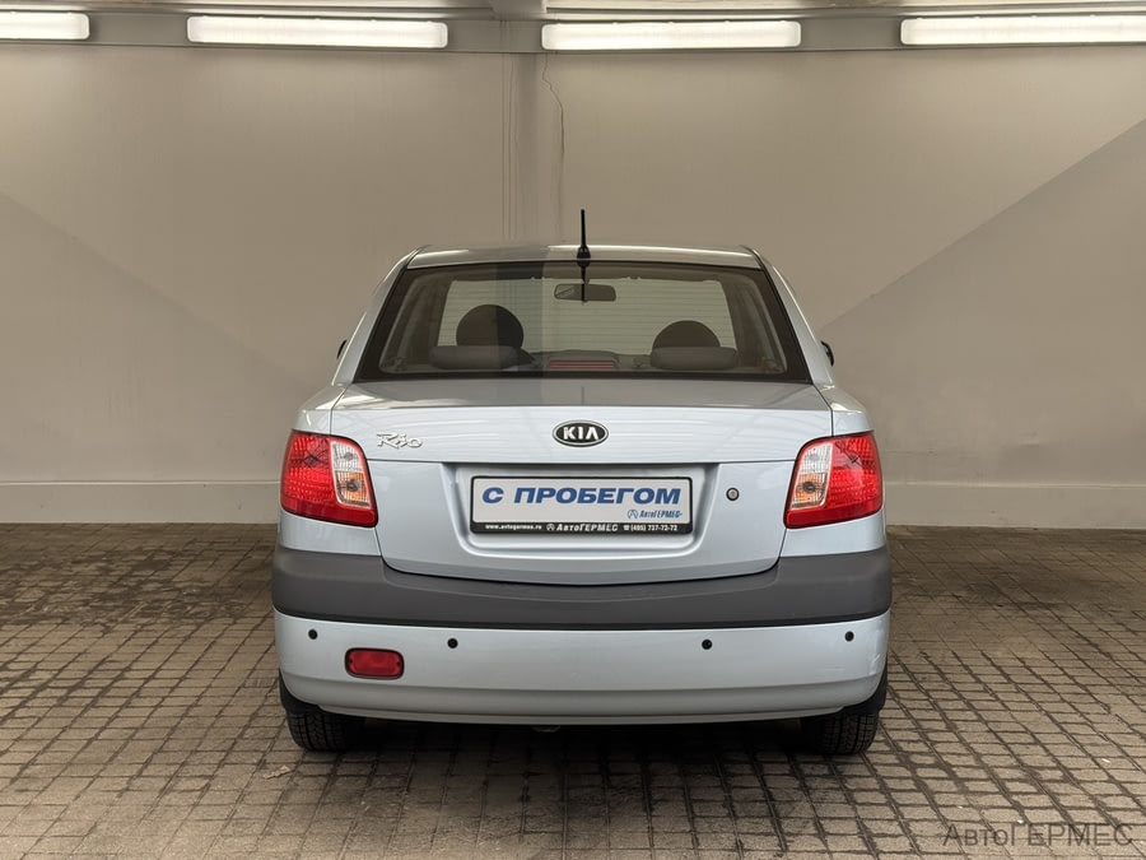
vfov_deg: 30.3
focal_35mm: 48
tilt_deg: -9.3
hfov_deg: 39.7
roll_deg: -1.8
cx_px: 573
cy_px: 430
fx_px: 1589
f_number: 1.78
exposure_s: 1/409
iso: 64
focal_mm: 6.76
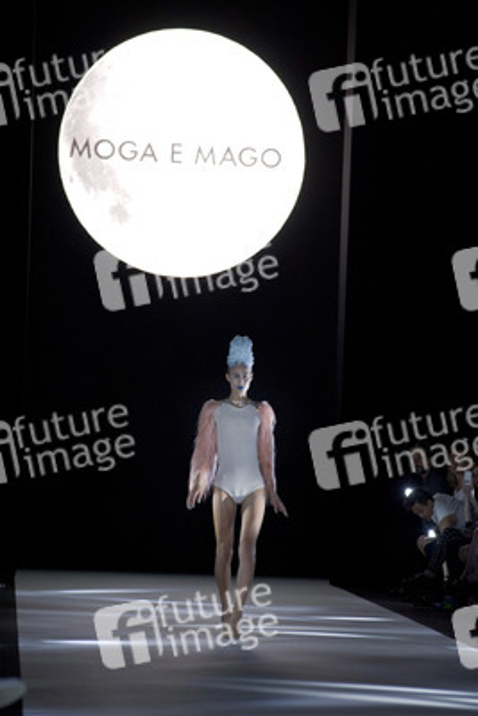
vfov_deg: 12.1
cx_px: 239
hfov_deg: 8.1
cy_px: 358
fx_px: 3383
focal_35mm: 170
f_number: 4.5
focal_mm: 170
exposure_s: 1/60
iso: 2000
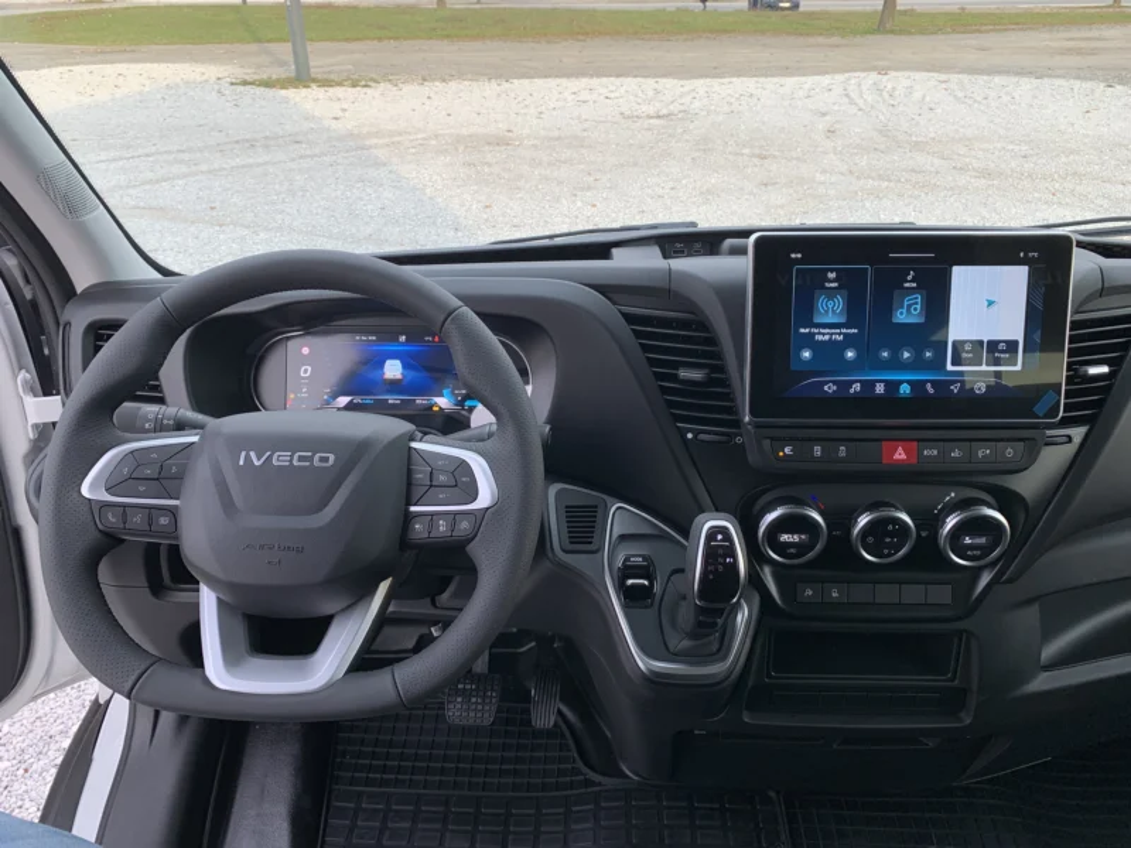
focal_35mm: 26
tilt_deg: -28.2
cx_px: 566
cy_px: 424
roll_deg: +0.9
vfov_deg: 53.1
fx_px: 849
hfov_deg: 67.3
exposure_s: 1/122
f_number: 1.8
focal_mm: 4.25
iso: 40
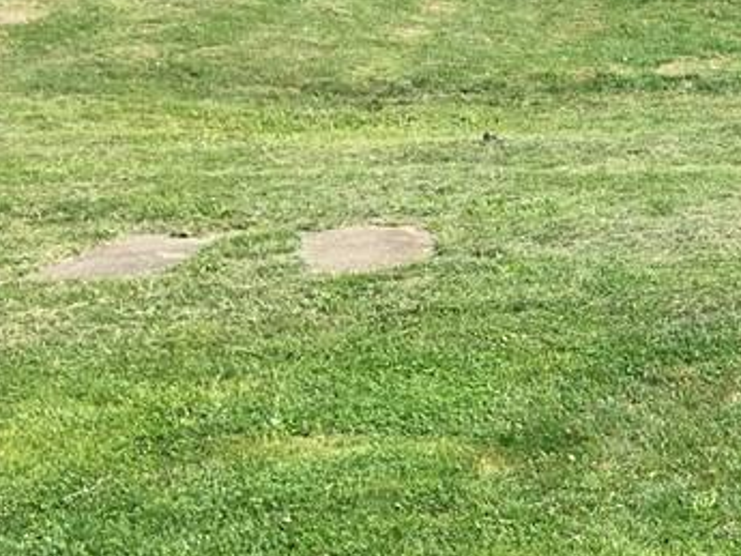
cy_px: 470
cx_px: 1091
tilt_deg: -19.6
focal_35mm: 86
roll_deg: -0.9
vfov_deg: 17.0
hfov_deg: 19.9
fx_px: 1842
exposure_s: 1/818
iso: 25
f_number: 2.2
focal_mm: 4.15
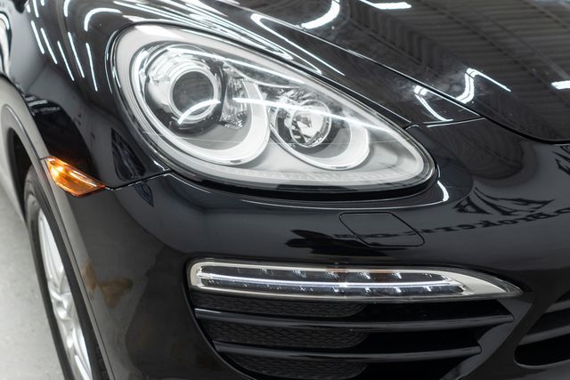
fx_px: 665
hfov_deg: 46.4
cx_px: 285
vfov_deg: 31.9
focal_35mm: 42
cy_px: 190
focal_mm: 28
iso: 400
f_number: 3.2
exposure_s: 1/50
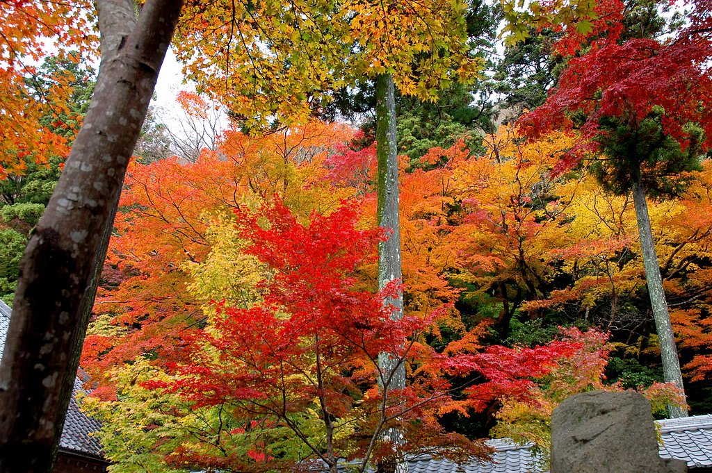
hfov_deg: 57.3
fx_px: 652
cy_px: 236
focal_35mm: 33
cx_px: 356
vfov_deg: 39.9
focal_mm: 22
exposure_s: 1/125
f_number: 5.6
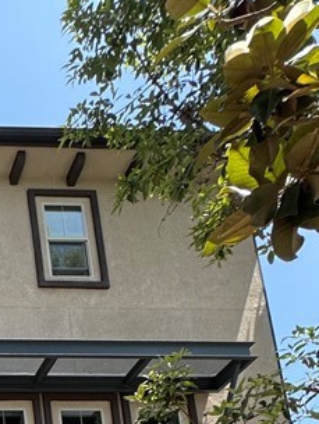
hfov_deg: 22.9
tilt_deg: +10.8
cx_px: -198
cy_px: 669
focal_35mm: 47
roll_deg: +0.6
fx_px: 577
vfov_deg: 26.2
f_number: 2.2
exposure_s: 1/734
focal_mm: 2.22
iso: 50
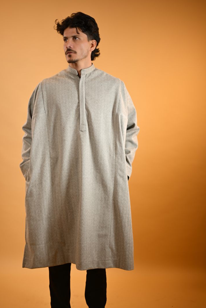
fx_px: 541
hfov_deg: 21.5
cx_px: 82
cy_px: 178
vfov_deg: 31.8
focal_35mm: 63
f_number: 1.4
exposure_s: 1/200
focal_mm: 50
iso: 125
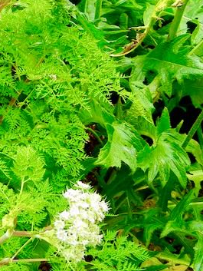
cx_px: -90
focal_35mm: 87
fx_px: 680
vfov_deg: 22.1
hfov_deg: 15.8
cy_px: 42
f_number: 3.5
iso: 160
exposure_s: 1/136
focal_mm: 5.4
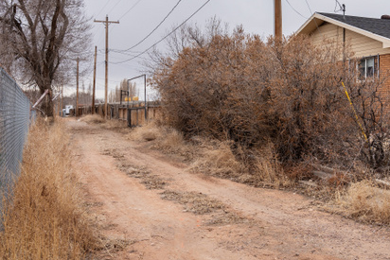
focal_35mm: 45
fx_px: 488
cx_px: 280
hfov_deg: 42.6
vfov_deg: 29.9
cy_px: 117
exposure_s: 1/200
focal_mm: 29
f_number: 11
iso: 200
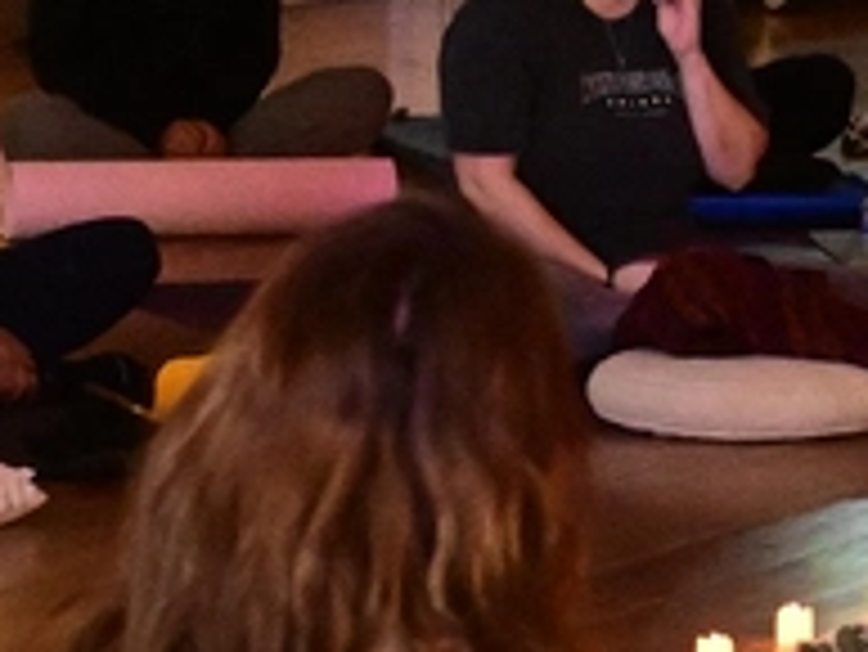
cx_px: 1039
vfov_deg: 4.4
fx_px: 8481
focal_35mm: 338
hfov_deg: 5.8
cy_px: -218
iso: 6400
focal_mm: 40
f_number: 2.8
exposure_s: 1/50
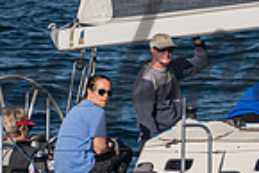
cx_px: 169
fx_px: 7914
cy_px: -7
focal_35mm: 1099
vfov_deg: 1.3
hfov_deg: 1.9
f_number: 6.3
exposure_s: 1/1600
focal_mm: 200
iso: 400
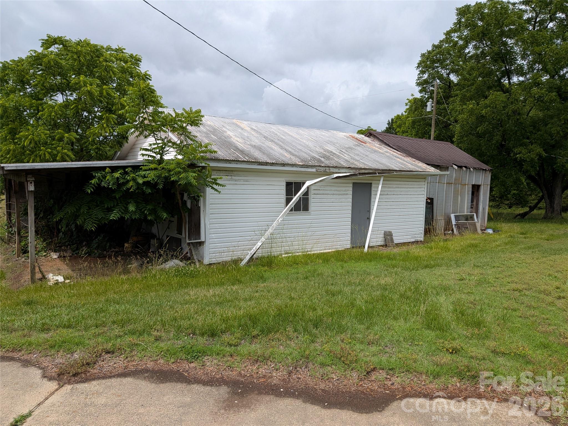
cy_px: 213
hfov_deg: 71.6
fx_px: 394
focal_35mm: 24
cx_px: 284
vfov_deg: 56.8
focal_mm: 4.53
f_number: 1.7
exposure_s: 1/2304
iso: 31
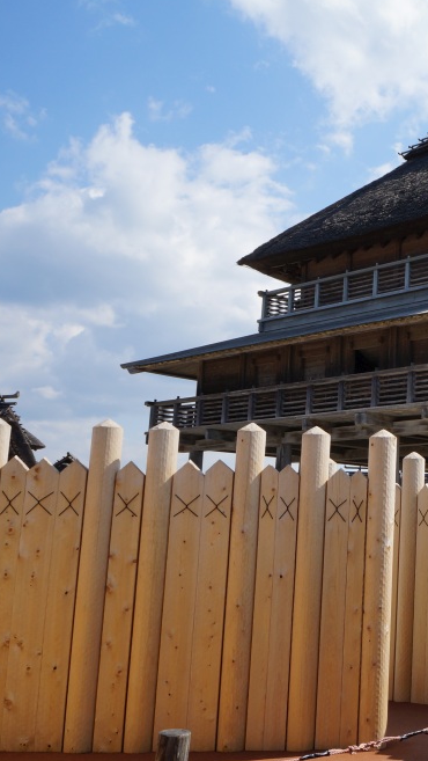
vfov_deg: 47.3
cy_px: 379
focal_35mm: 43
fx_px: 867
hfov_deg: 24.4
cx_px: 552
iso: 200
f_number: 13
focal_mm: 18
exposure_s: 1/250
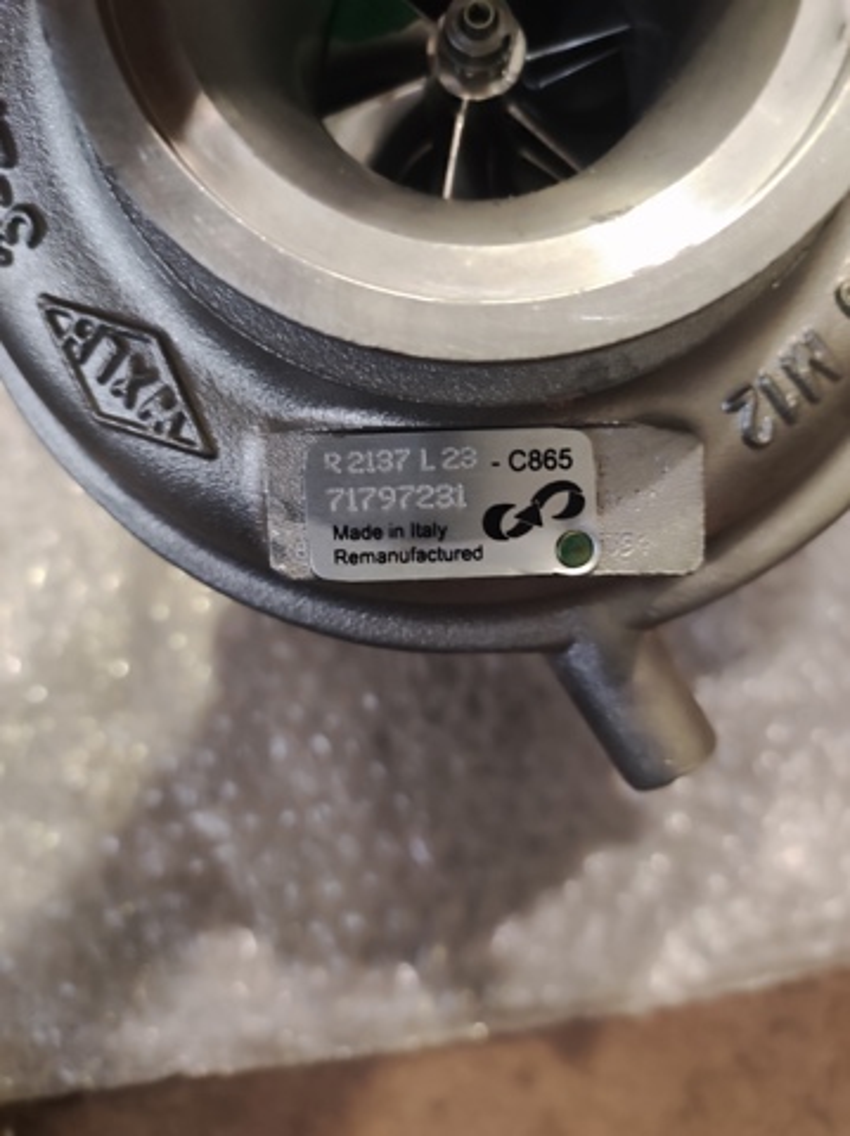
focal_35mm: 17
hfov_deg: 74.6
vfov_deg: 91.1
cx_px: 425
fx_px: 558
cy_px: 568
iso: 1372
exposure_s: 1/33
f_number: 1.79
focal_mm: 4.74
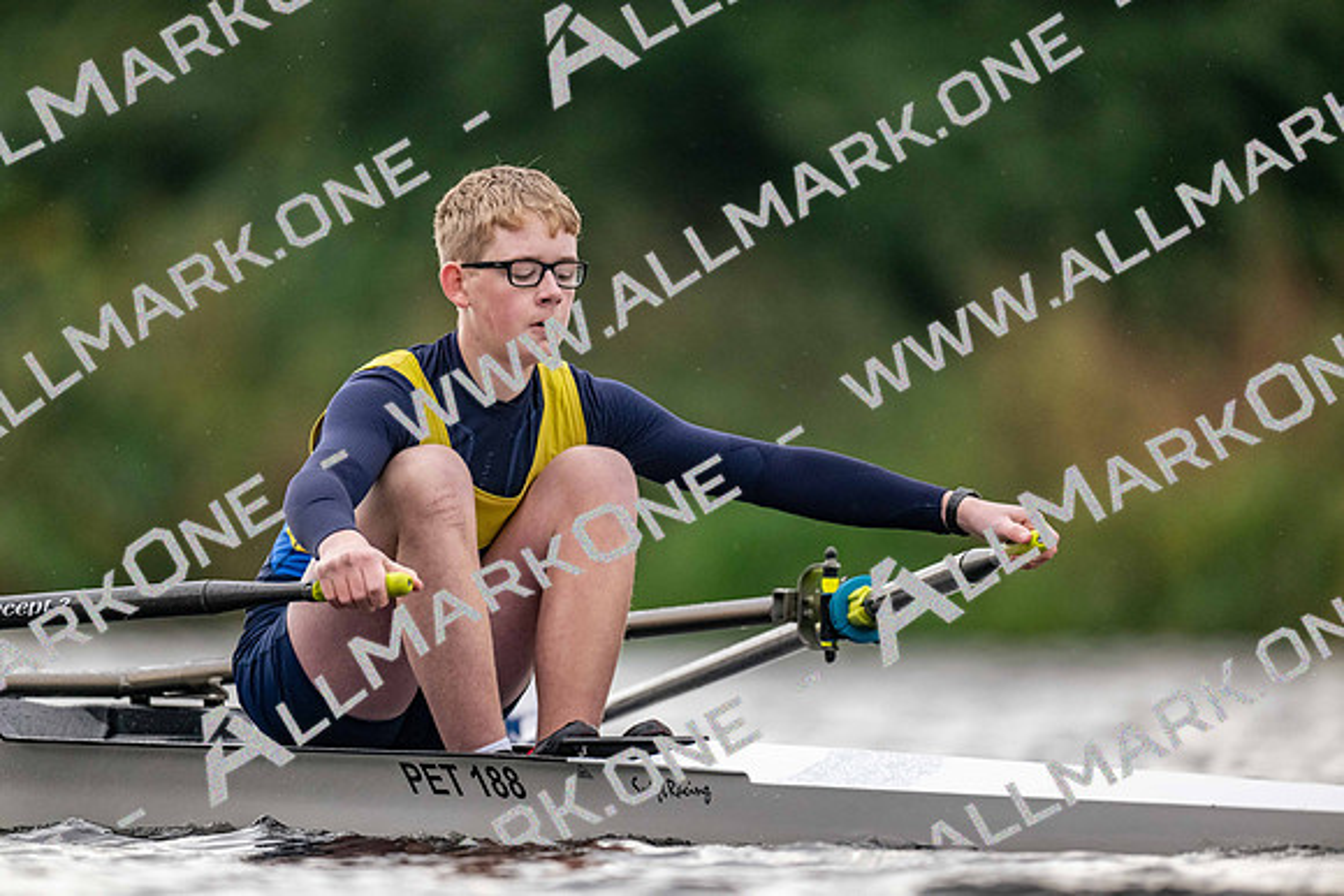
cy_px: 448
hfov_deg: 3.4
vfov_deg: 2.3
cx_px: 672
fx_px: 22404
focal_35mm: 600
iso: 3200
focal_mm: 600
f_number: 4
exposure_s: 1/2500
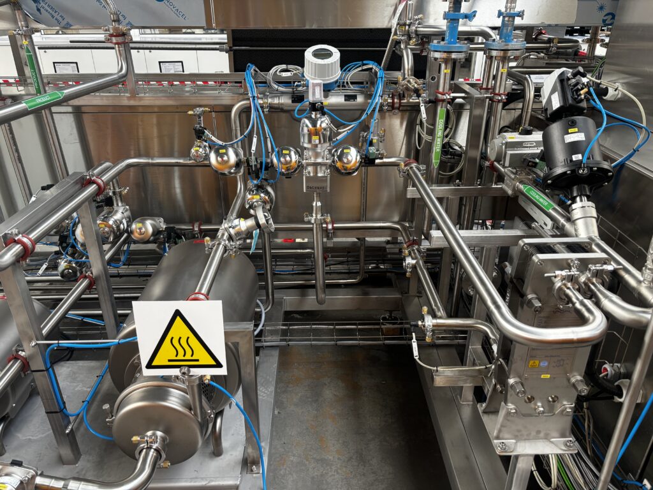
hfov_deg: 67.3
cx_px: 326
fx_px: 490
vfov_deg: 53.1
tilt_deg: -26.3
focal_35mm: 26
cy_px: 245
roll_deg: +0.5
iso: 125
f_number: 1.6
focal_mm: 5.96
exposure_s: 1/91
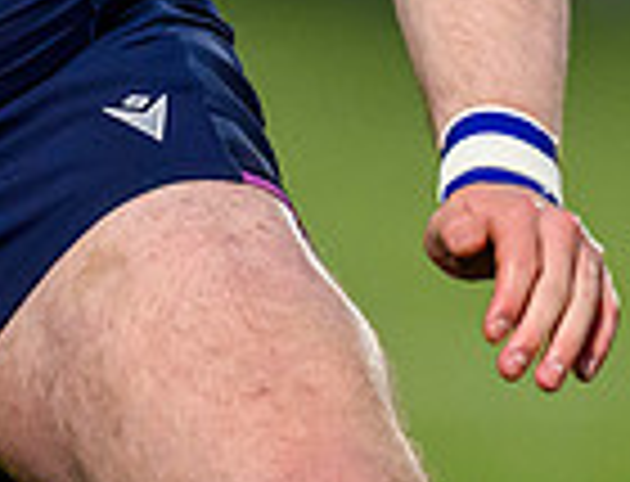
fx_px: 49038
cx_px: -625
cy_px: -311
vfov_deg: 0.6
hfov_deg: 0.7
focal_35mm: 2676
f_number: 3.2
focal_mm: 400
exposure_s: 1/1250
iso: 4000
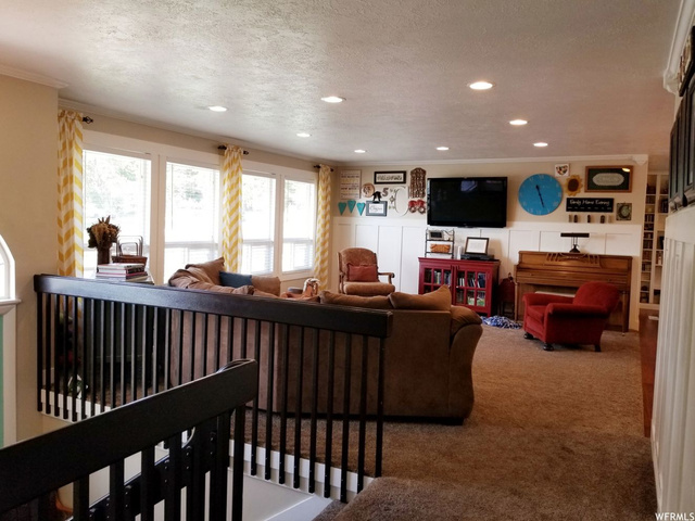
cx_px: 348
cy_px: 260
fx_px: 522
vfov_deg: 53.1
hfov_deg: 67.3
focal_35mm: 26
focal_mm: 4.25
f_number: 1.7
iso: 64
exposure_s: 1/60
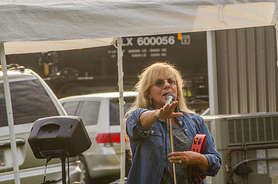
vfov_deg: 5.1
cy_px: 108
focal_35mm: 268
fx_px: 2065
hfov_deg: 7.7
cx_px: 179
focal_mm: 135
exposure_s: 1/250
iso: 180
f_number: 8
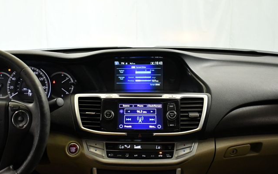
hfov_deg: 52.7
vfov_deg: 34.4
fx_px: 280
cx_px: 139
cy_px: 93
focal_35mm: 37
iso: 2800
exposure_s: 1/125
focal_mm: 18
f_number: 3.5
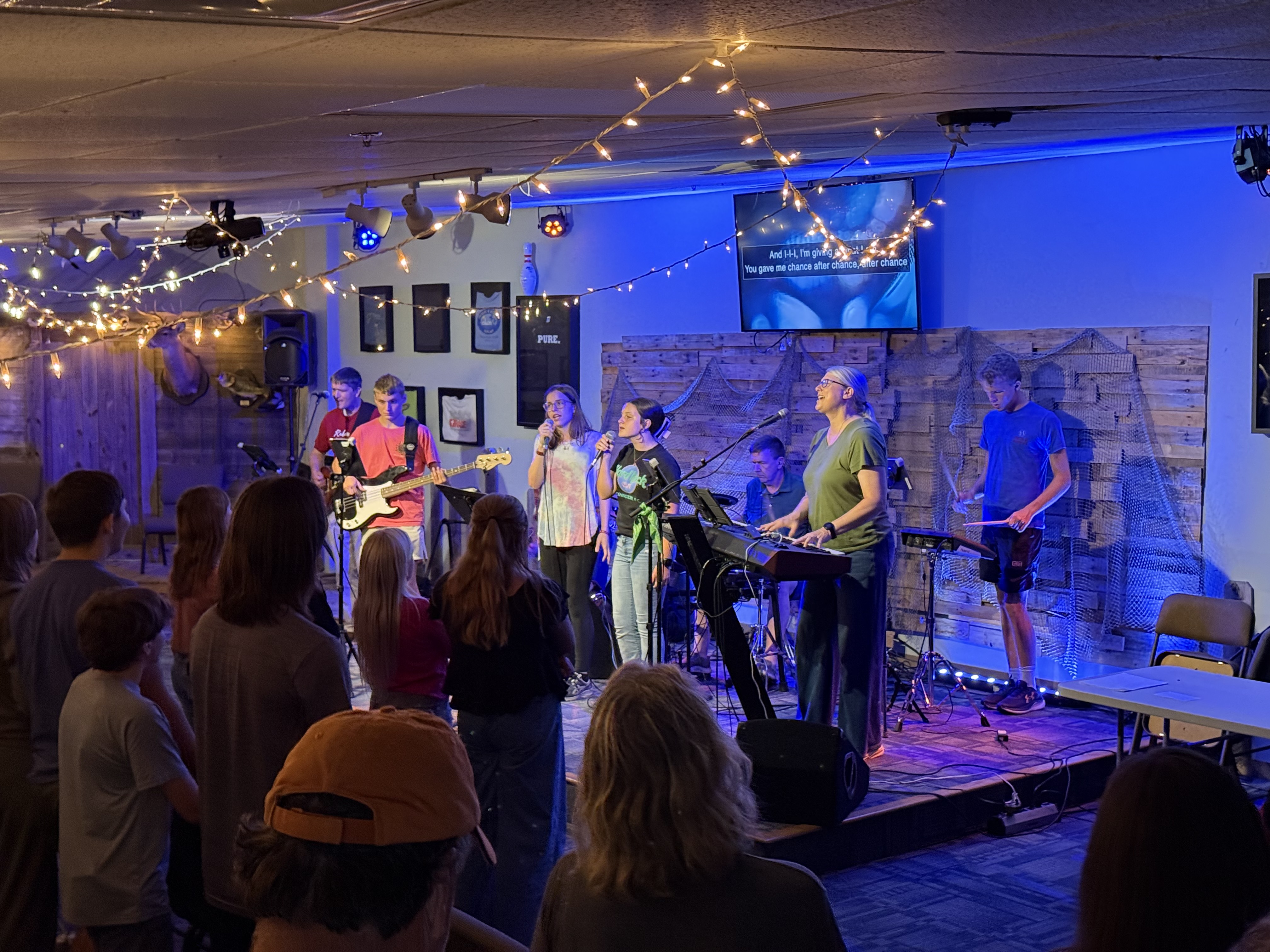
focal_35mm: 48
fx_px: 1761
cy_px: 476
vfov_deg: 30.3
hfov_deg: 39.7
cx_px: 635
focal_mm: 6.76
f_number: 1.78
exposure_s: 1/40
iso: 400
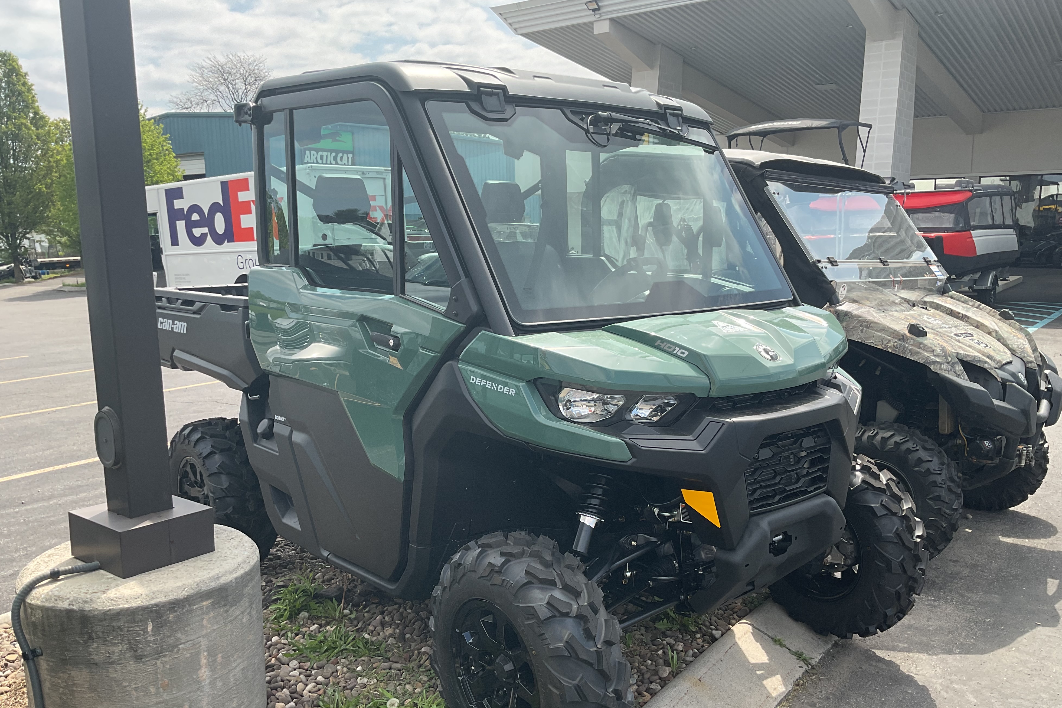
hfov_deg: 60.3
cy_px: 390
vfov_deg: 42.3
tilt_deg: -9.6
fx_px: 914
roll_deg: +1.2
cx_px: 533
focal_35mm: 31
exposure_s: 1/816
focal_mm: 3
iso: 16
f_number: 1.8
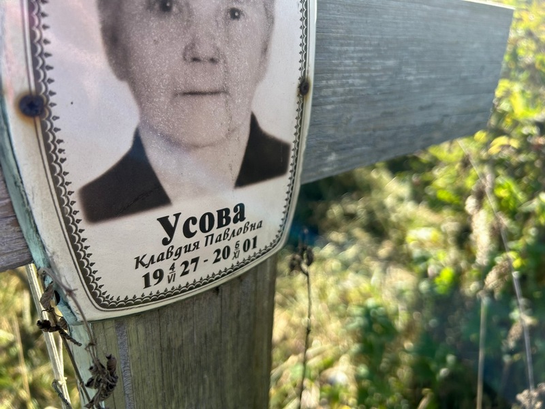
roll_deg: +1.1
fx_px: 409
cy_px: 204
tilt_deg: -23.9
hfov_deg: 67.3
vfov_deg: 53.1
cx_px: 272
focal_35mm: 26
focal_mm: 5.7
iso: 50
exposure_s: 1/1079
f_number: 1.5
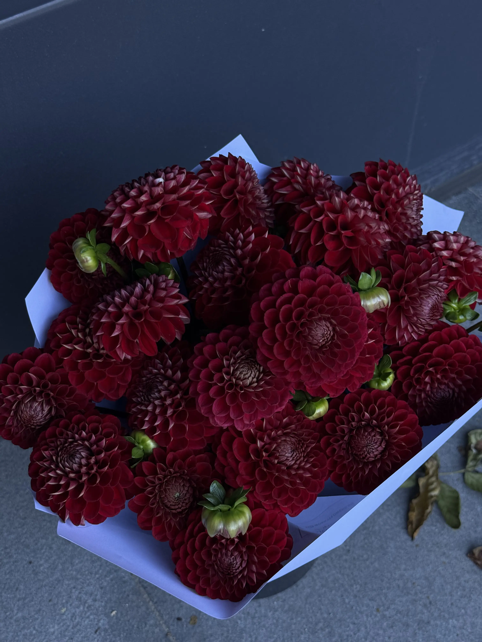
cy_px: 321
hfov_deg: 30.3
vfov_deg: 39.7
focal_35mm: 48
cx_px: 241
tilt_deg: -50.8
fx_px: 891
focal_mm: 6.76
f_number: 1.78
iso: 125
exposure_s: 1/136
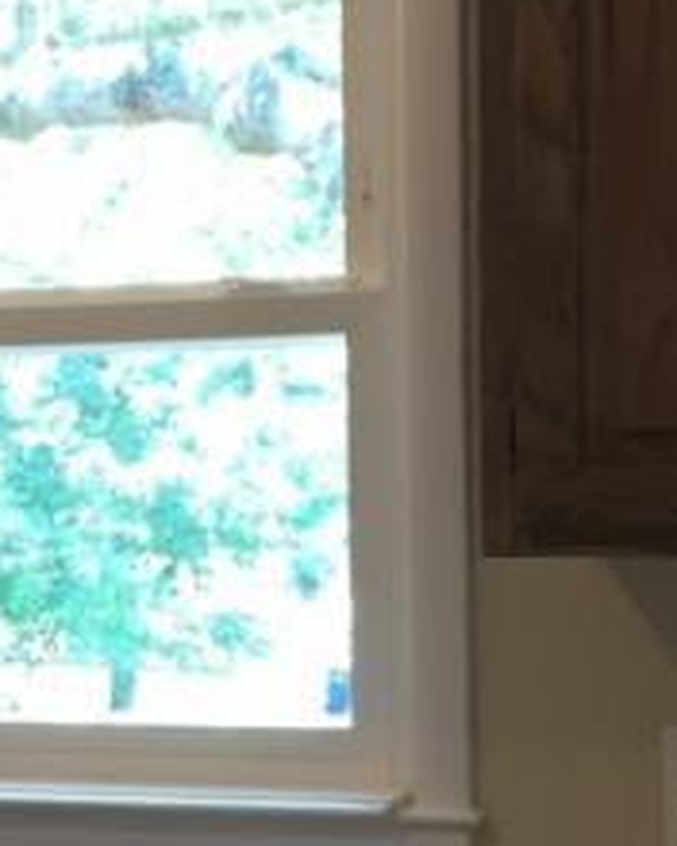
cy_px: 846
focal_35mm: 132
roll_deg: +1.6
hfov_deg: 11.6
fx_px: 3306
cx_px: 23
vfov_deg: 14.4
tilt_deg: -9.3
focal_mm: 4.15
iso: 80
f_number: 2.2
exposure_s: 1/30
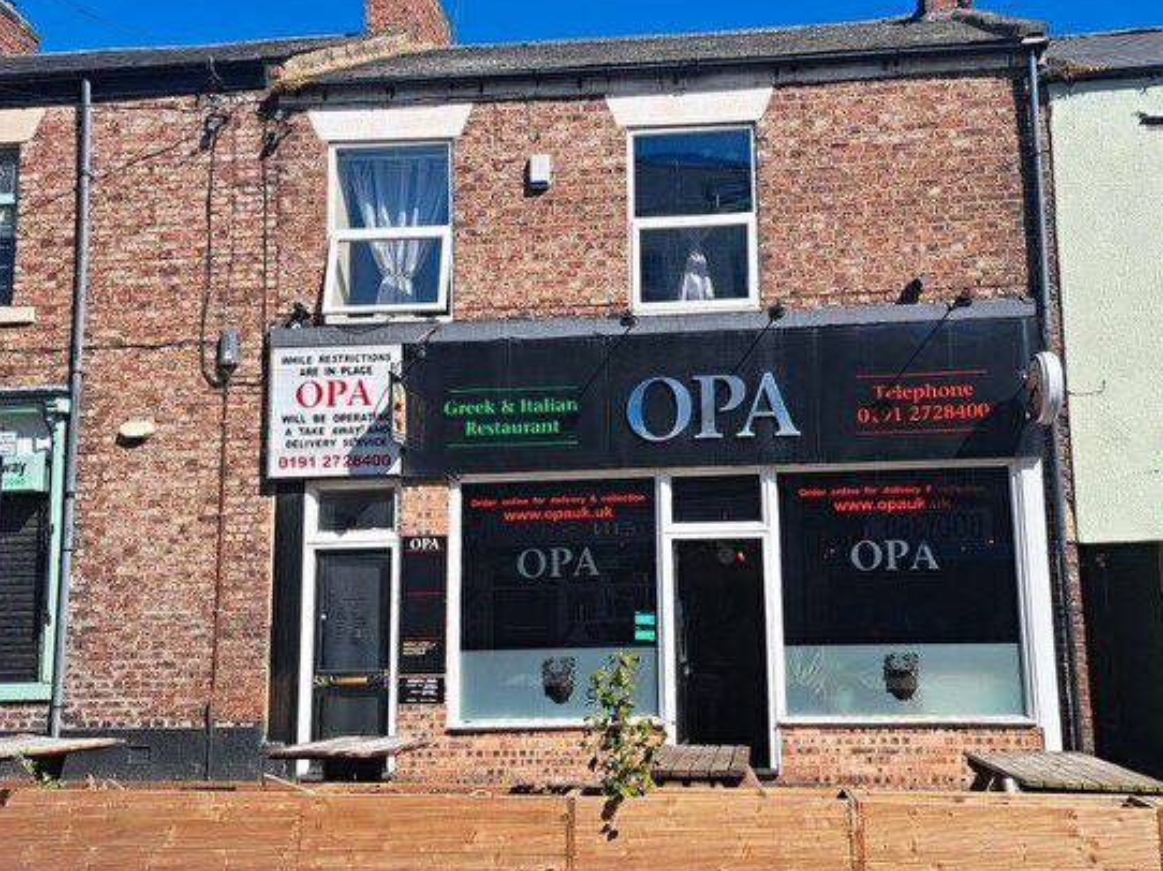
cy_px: 447
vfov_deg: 45.4
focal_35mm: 31
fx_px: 1041
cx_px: 663
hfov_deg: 58.1
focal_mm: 5.23
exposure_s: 1/1245
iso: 50
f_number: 1.8
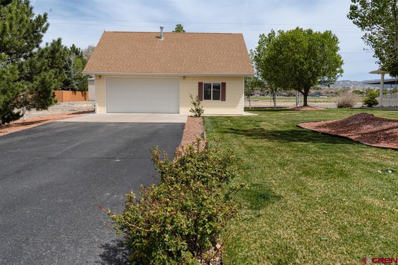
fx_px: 309
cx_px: 199
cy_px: 132
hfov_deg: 65.5
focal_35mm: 28
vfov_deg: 46.4
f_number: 13
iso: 100
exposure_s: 1/160
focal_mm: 28
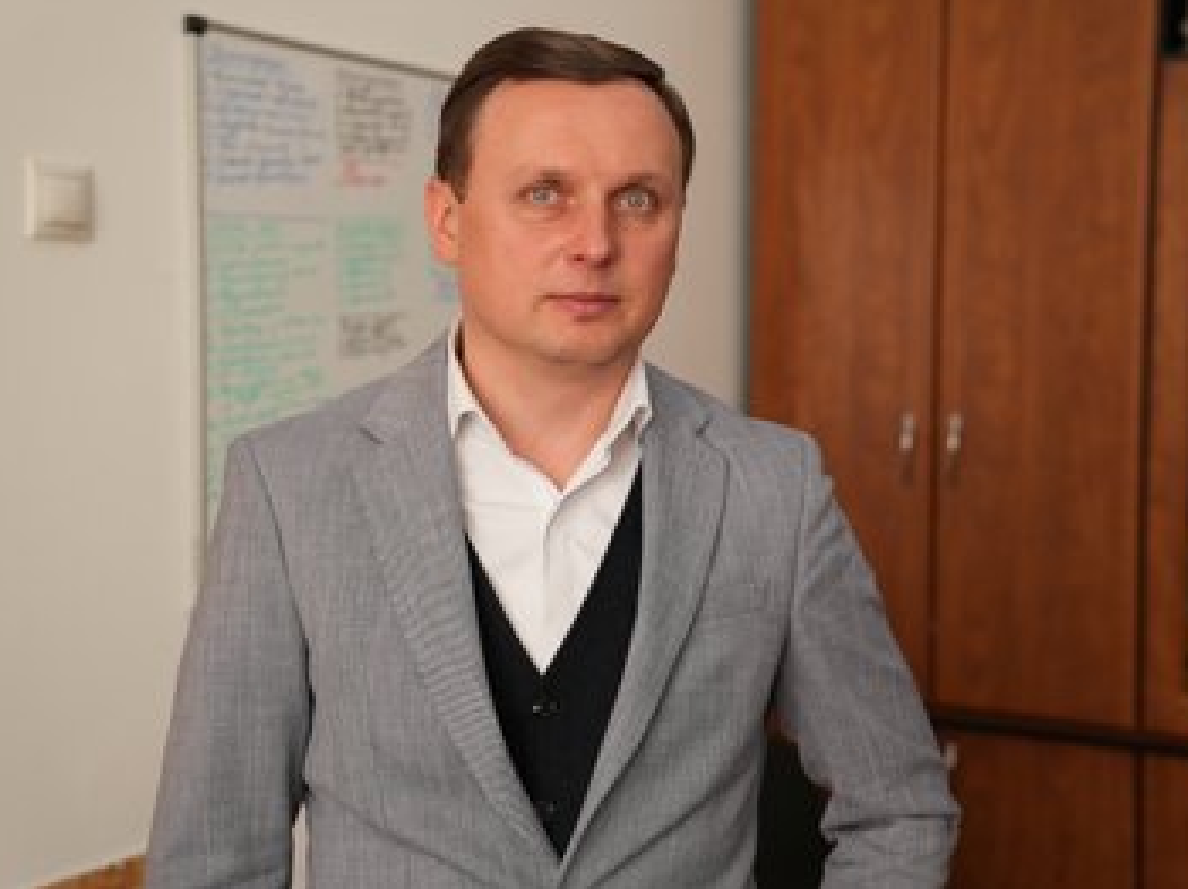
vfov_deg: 26.5
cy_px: 439
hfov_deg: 35.0
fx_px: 1886
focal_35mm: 55
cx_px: 614
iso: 250
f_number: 3.2
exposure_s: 1/200
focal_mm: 50
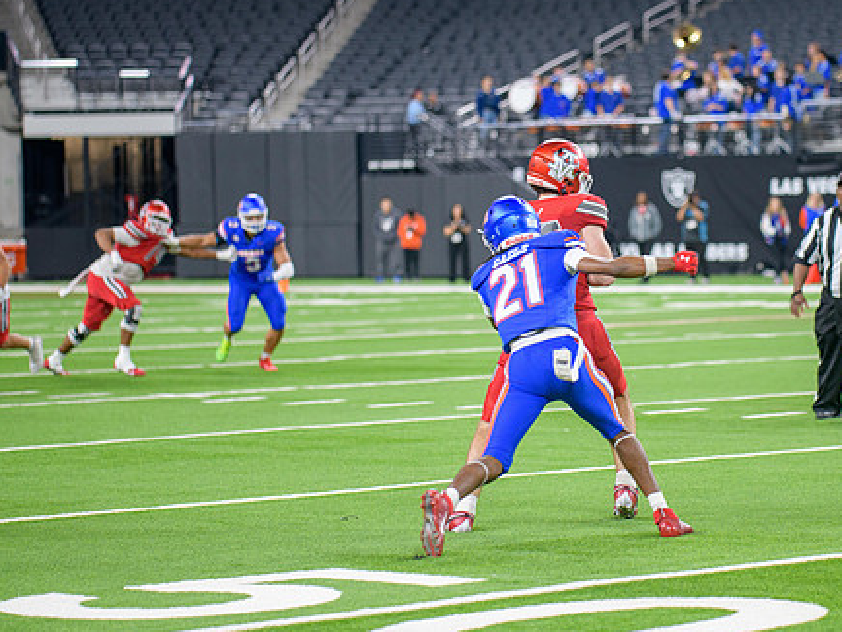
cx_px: 546
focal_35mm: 161
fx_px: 3917
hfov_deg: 12.3
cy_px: 285
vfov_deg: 9.2
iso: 1000
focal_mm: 125
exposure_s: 1/400
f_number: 2.8
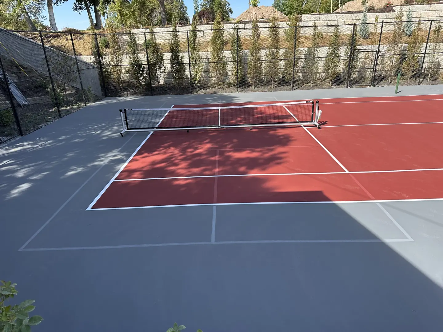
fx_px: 307
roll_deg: +2.1
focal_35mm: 24
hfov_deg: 71.6
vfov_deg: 56.8
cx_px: 222
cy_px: 166
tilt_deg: -23.0
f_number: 1.78
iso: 80
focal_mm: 6.86
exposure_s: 1/1412
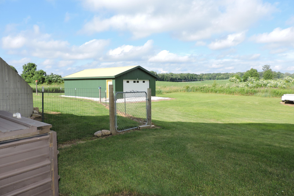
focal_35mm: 25
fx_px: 204
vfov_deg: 51.3
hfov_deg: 71.5
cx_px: 147
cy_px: 99
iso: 110
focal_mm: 4.3
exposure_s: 1/1000
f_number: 3
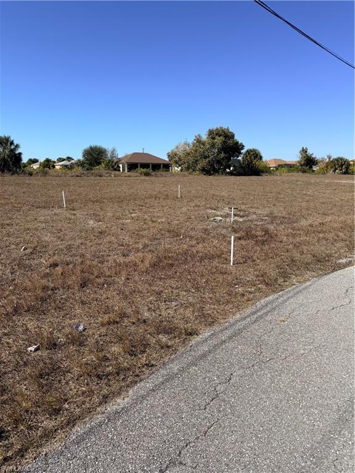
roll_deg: -0.3
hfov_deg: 56.8
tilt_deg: -9.3
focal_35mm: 24
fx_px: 328
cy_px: 236
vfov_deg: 71.6
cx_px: 178
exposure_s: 1/6173
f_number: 1.78
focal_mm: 6.76
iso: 80
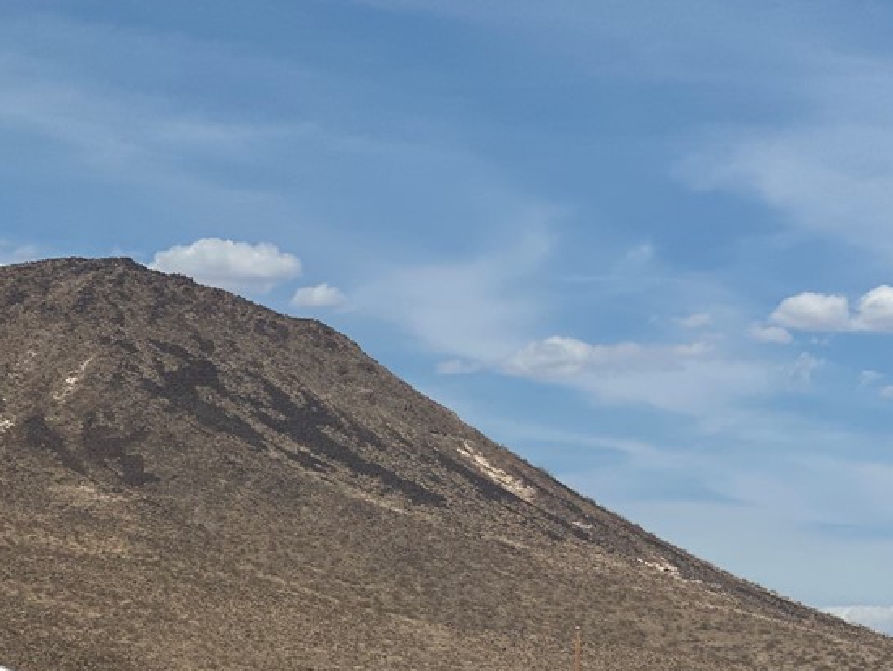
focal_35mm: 143
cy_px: 520
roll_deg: -1.5
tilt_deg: +7.6
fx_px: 3691
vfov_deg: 10.4
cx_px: 587
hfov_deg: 13.8
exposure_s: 1/1553
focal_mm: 9
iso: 32
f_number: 2.8
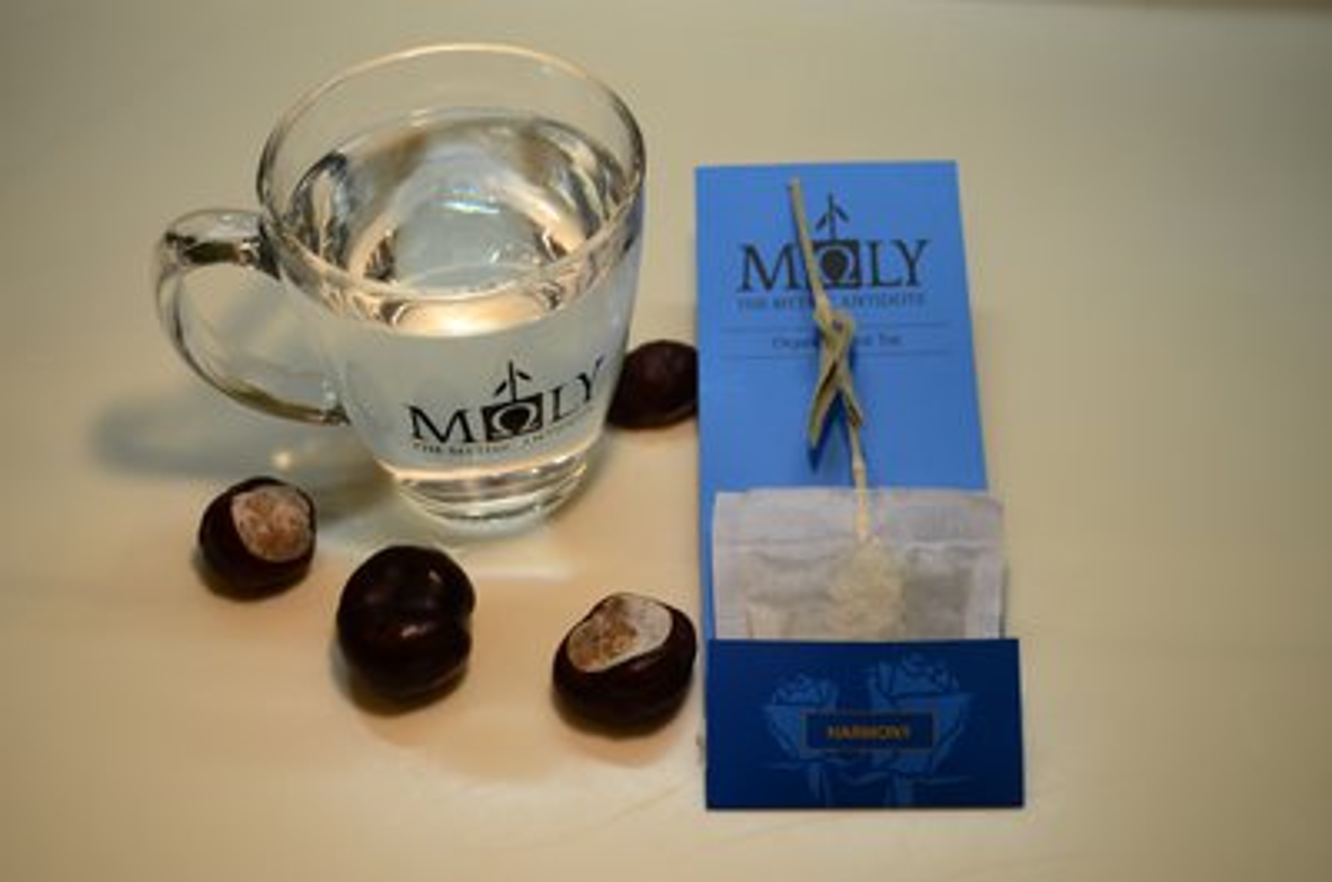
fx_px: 1662
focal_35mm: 45
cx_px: 666
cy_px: 441
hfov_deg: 43.7
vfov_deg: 29.7
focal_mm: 30
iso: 200
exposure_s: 1/30
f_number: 4.5
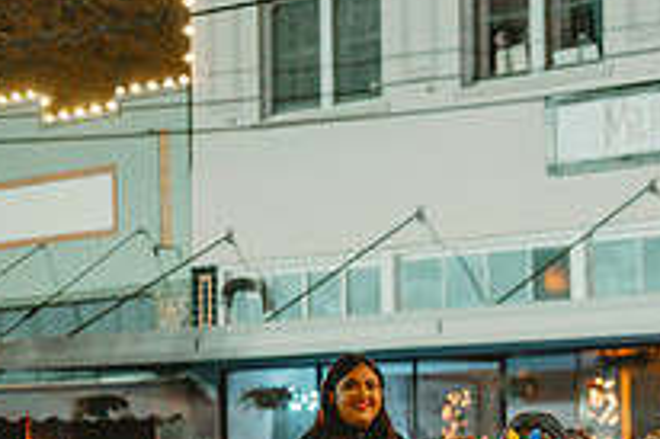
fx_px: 2583
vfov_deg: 9.6
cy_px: 516
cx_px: 884
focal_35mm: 141
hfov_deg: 13.9
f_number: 1.8
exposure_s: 1/200
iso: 2500
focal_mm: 50
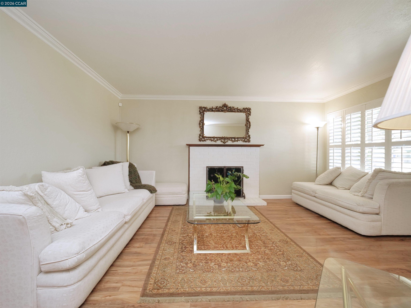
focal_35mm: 14
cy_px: 154
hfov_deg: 102.1
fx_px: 166
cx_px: 206
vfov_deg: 85.7
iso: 800
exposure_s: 1/200
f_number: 2.8
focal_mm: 7
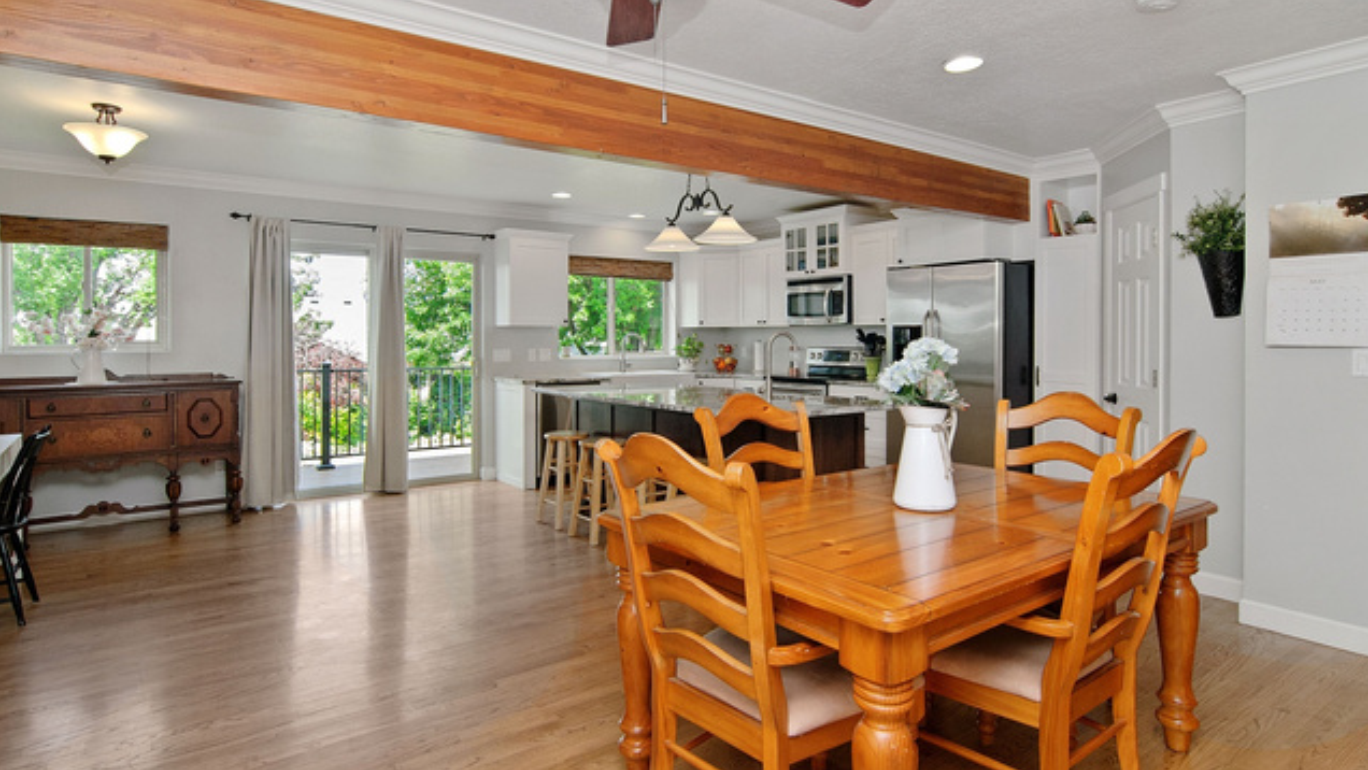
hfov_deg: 89.6
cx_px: 686
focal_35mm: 19
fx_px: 689
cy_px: 389
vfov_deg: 58.4
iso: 200
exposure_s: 1/60
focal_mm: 12
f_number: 5
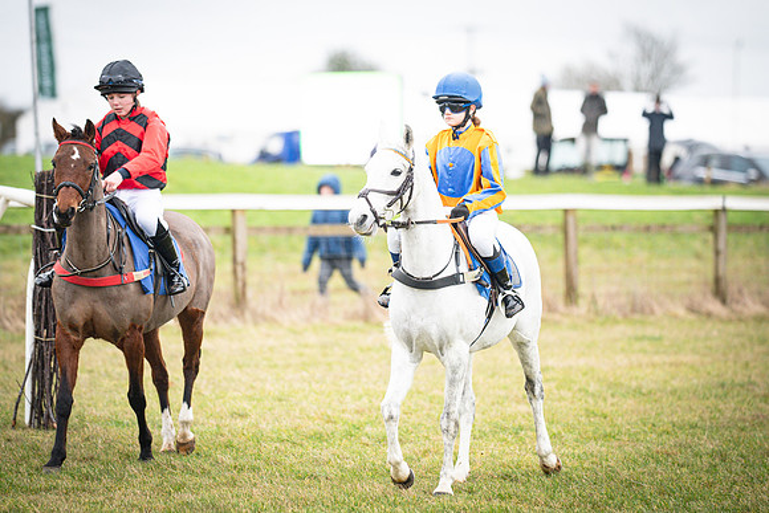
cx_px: 384
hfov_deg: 10.2
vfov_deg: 6.8
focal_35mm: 202
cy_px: 256
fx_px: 4316
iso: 800
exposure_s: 1/1200
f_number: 1.9
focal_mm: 135
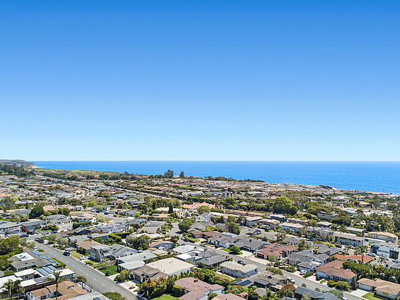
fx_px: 300
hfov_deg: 67.3
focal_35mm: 26
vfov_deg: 53.1
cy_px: 150
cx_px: 200
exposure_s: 1/1700
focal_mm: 4.73
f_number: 2.2
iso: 100
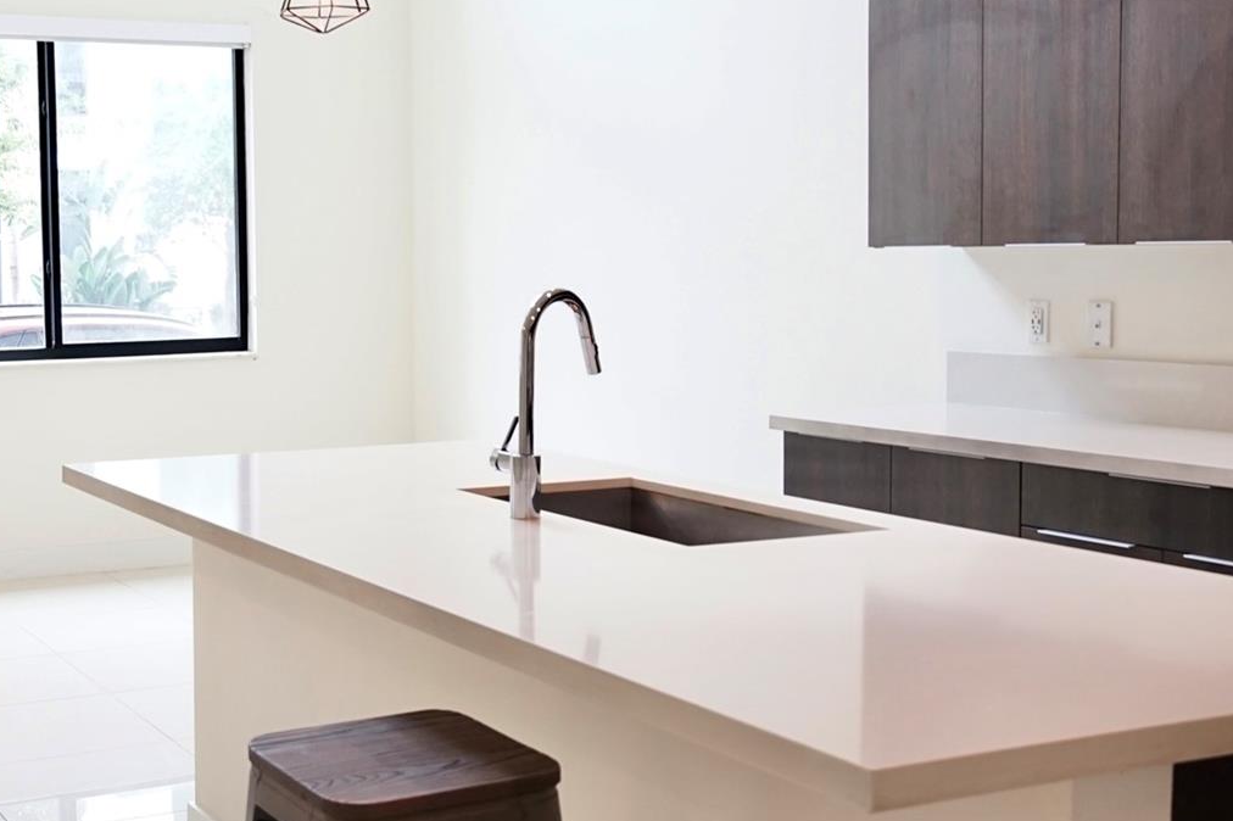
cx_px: 280
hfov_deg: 39.1
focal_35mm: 49
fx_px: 1678
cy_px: 368
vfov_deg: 27.5
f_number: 4
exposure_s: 1/60
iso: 640
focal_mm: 21
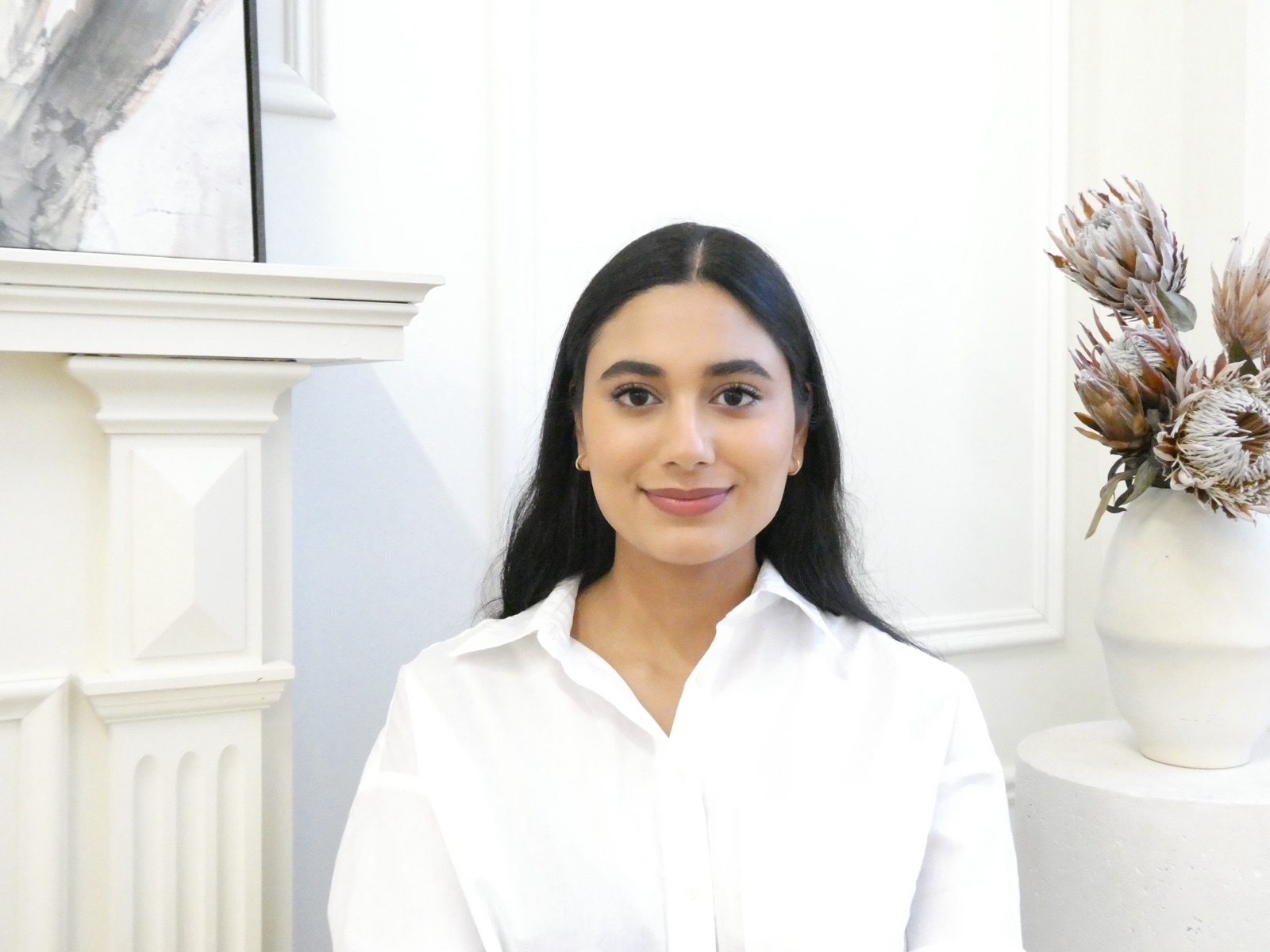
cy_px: 476
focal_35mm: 35
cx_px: 635
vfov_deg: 40.7
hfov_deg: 52.6
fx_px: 1284
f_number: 4.1
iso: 1600
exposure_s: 1/50
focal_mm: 6.3
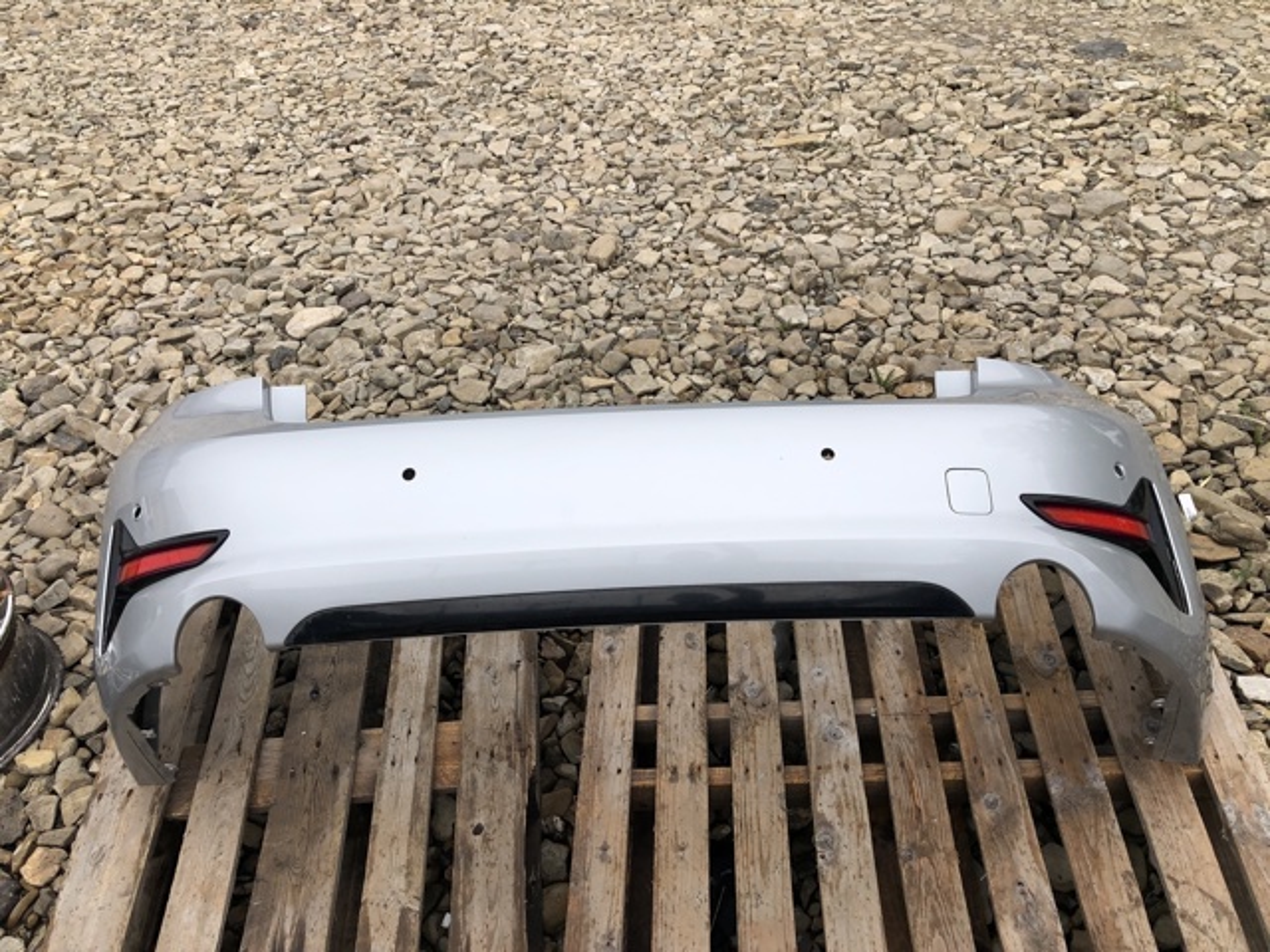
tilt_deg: -41.5
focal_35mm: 28
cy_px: 476
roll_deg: +8.6
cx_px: 635
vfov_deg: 49.7
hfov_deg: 63.4
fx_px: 1027
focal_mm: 4
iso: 20
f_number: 1.8
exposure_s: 1/1091
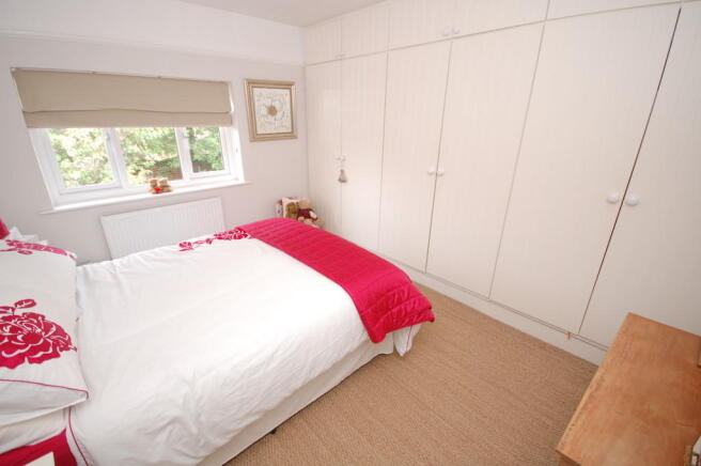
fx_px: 292
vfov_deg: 77.2
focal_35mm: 15
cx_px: 350
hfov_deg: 100.4
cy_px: 233
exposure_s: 1/40
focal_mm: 10
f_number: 4
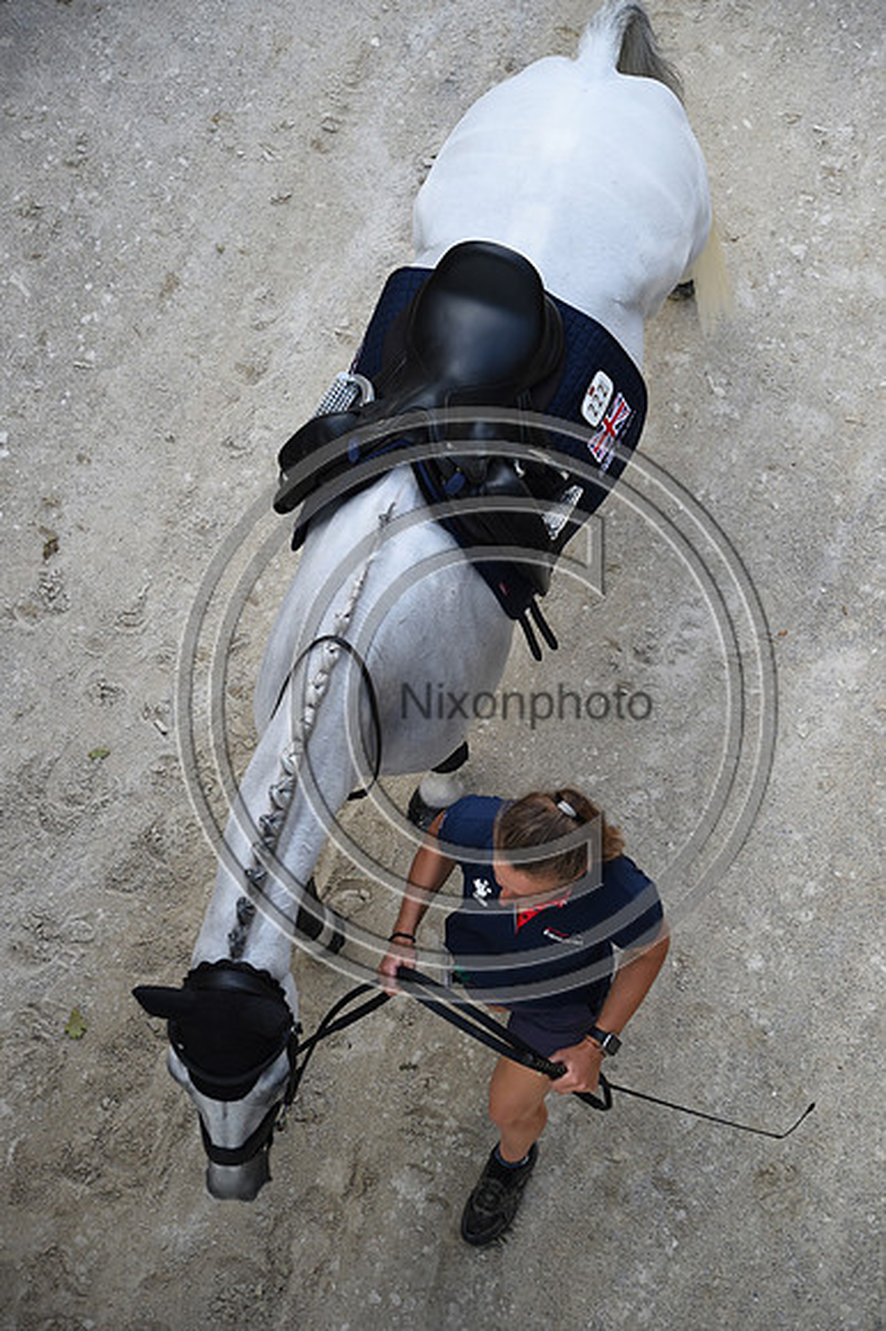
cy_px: 666
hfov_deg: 19.4
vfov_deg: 28.9
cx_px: 443
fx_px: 2587
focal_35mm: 70
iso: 640
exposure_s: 1/800
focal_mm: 70
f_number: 4.5
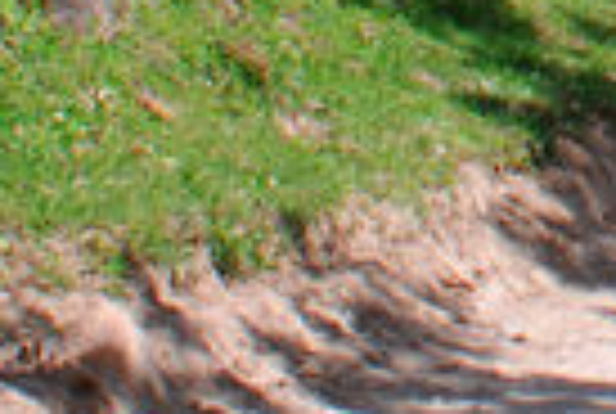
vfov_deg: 4.8
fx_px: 4733
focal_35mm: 276
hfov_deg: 7.2
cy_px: -688
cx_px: 1223
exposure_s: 1/400
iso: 320
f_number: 10
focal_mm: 28
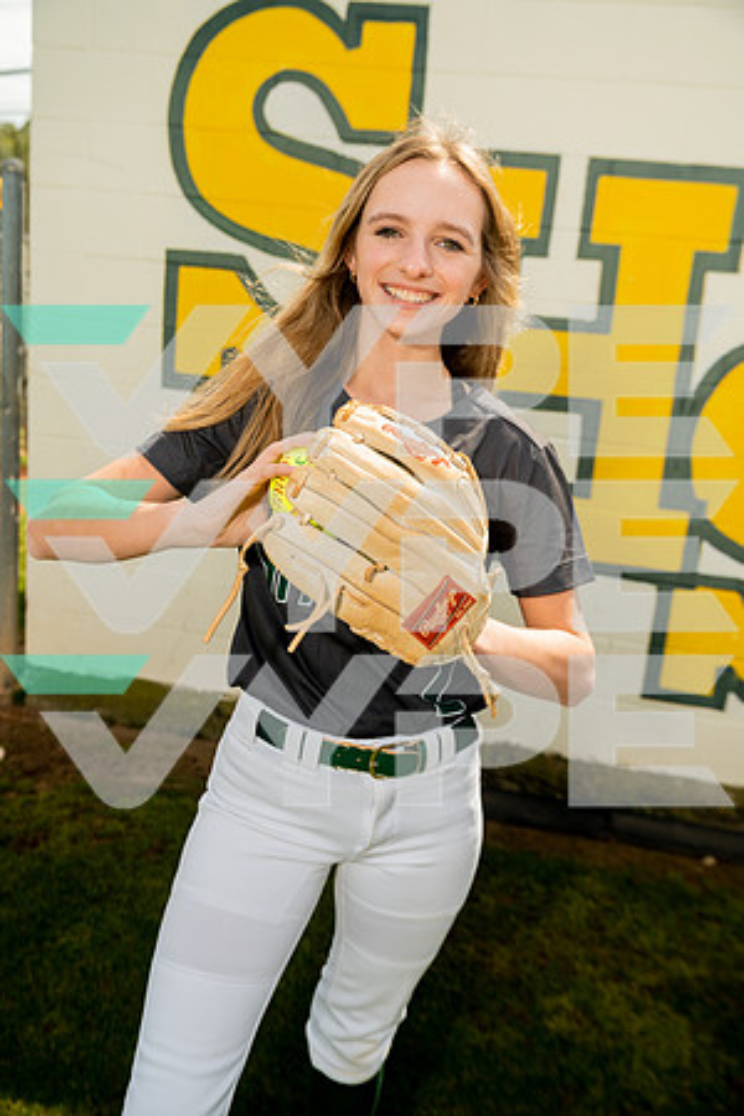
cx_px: 372
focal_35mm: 34
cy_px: 558
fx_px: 1054
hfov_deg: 38.9
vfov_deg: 55.8
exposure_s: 1/250
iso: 250
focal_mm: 34
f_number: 4.5
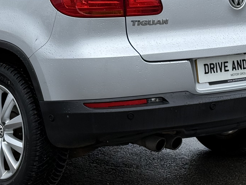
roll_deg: -0.8
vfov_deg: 10.4
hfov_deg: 13.9
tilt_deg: -3.6
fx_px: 1002
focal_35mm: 141
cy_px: -9
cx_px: 50
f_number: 1.78
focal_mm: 6.76
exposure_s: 1/1456
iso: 64
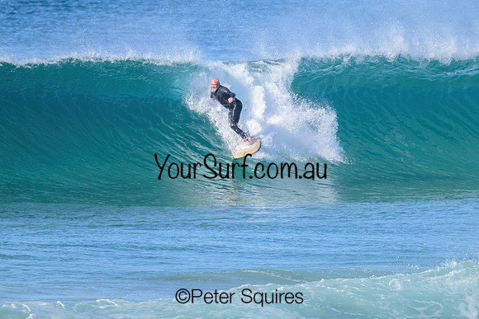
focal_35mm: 1086
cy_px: 109
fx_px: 14456
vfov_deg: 1.3
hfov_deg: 1.9
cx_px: 325
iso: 900
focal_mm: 800
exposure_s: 1/1250
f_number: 11
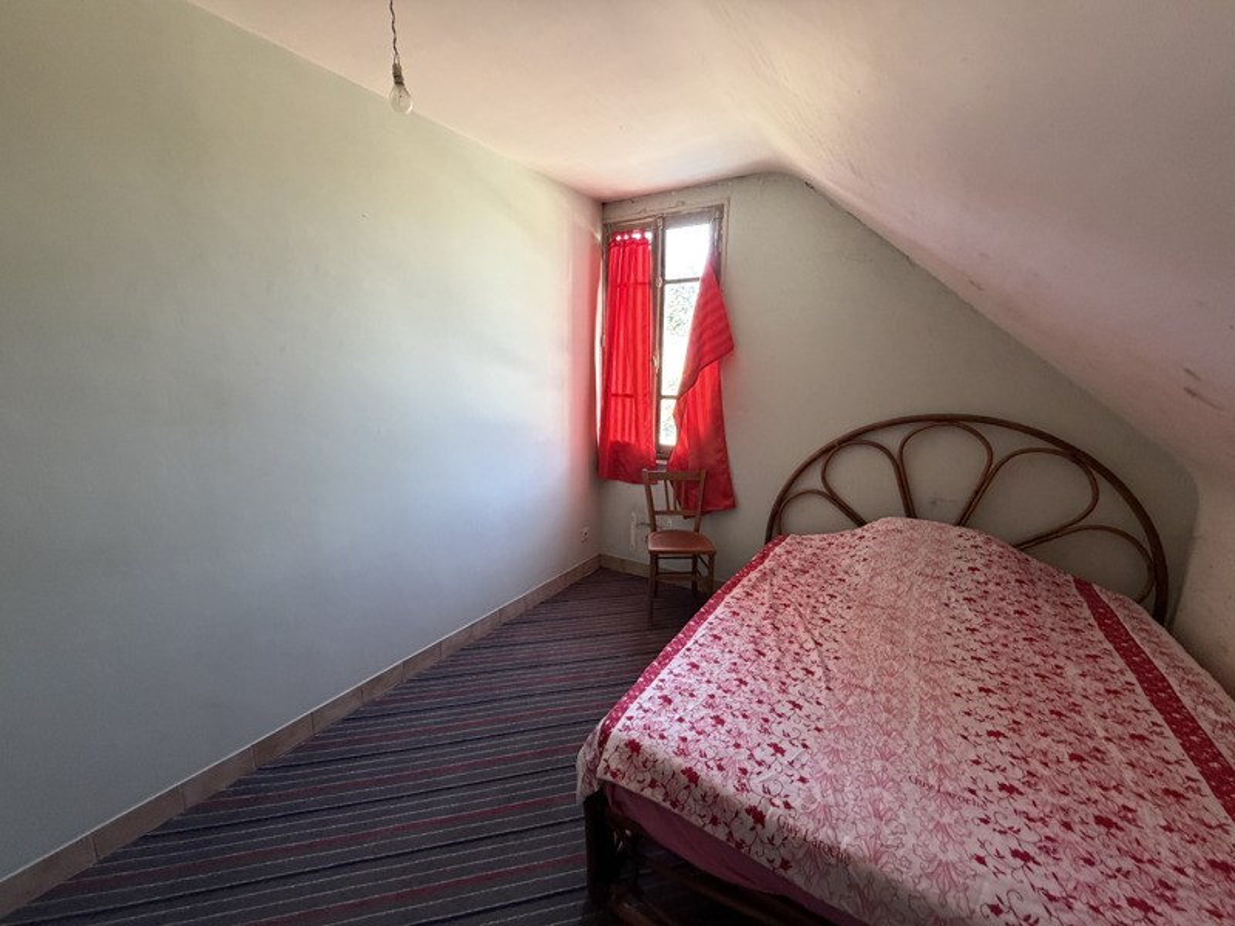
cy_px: 463
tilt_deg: -10.9
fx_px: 499
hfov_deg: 102.1
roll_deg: -0.6
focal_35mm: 14
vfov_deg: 85.7
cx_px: 618
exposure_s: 1/62
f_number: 2.2
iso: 320
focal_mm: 2.22
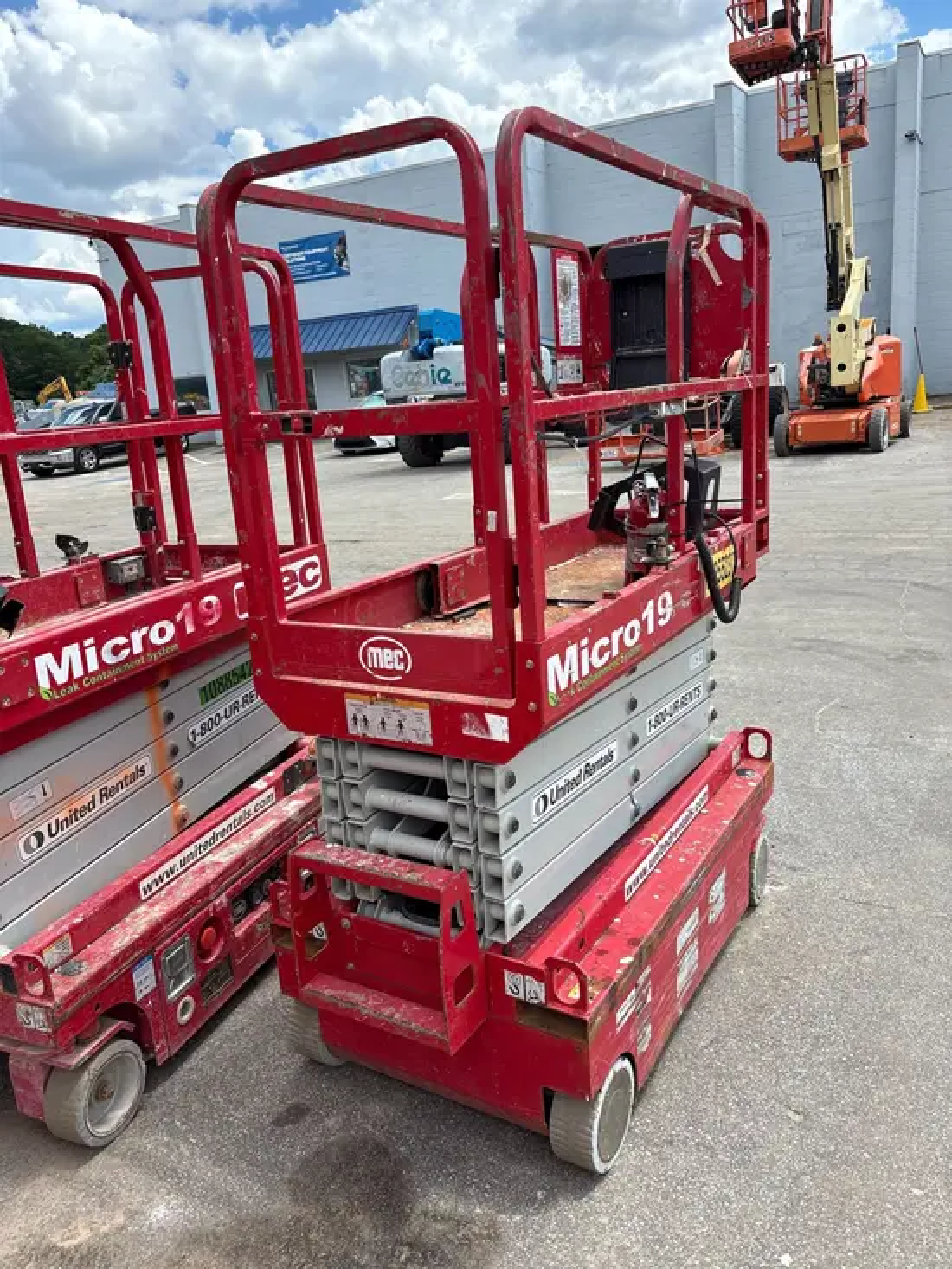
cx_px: 476
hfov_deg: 53.1
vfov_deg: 67.3
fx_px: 953
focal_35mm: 26
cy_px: 634
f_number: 1.6
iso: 50
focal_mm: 5.96
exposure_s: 1/1626
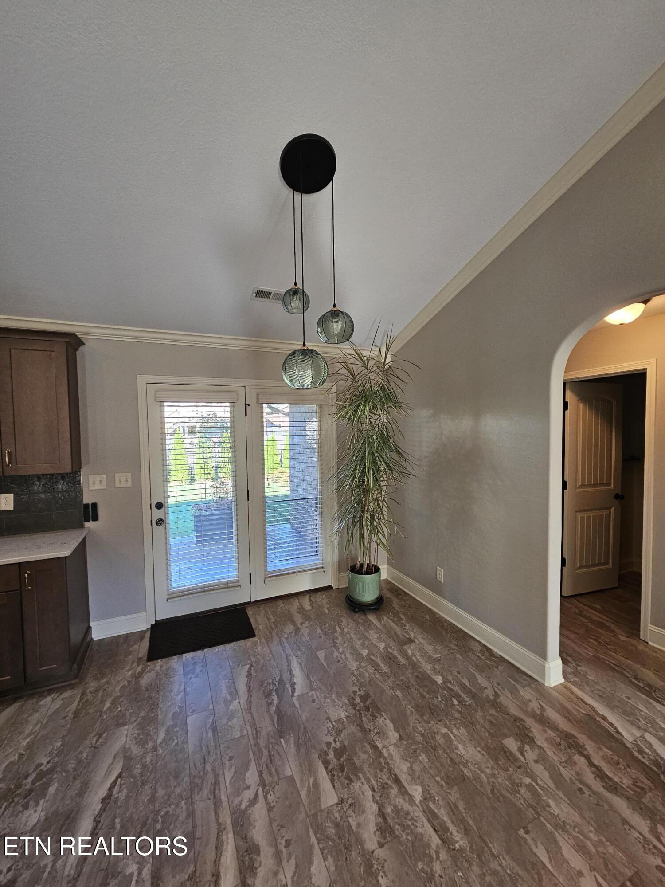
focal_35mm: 13
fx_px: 333
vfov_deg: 106.2
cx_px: 332
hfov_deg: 89.9
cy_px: 444
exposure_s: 1/60
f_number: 2.2
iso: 200
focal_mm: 2.2
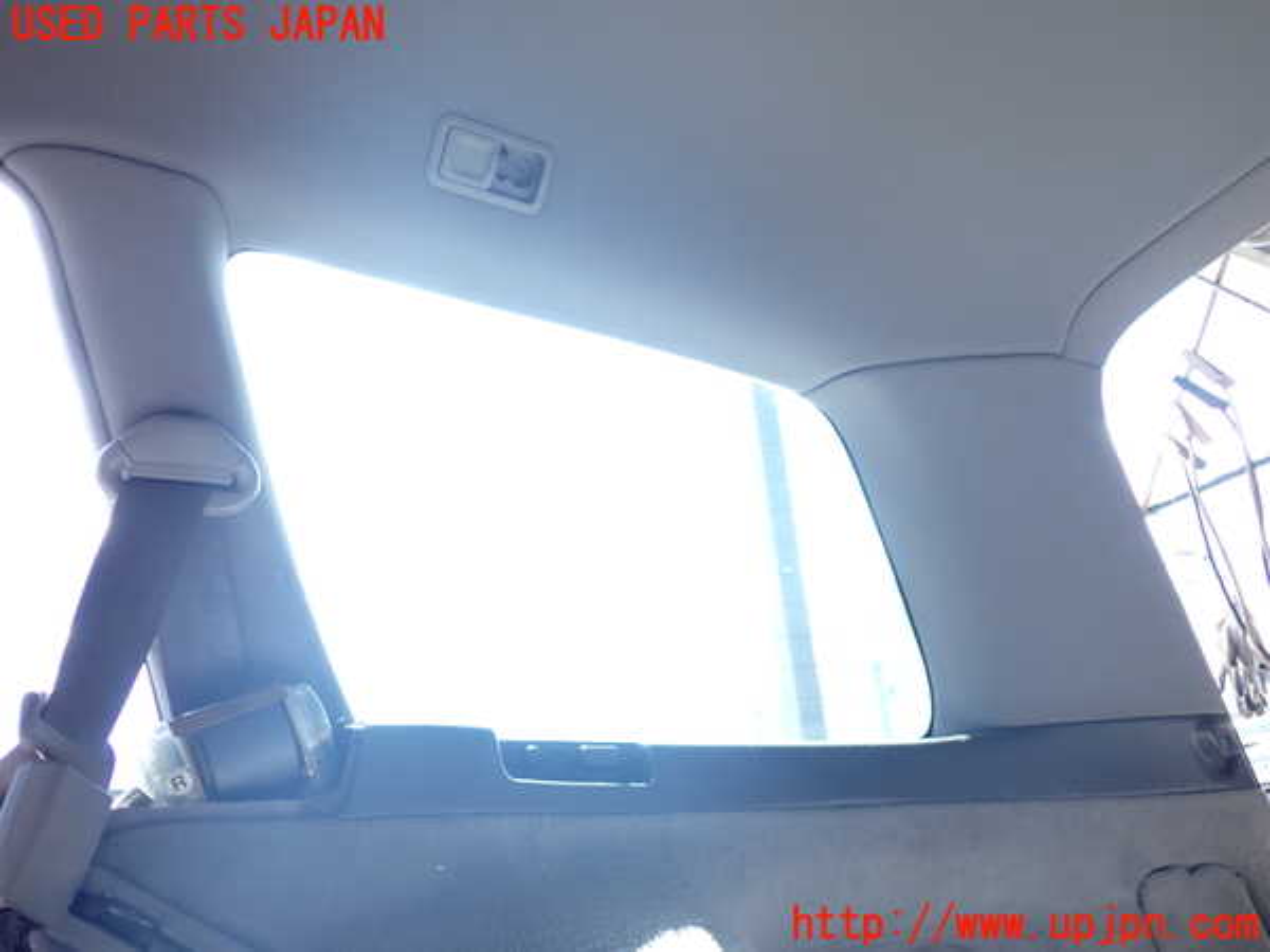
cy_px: 476
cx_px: 635
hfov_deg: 60.0
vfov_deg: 46.8
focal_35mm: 30
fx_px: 1101
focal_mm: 5.4
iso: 100
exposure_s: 1/200
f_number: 2.3
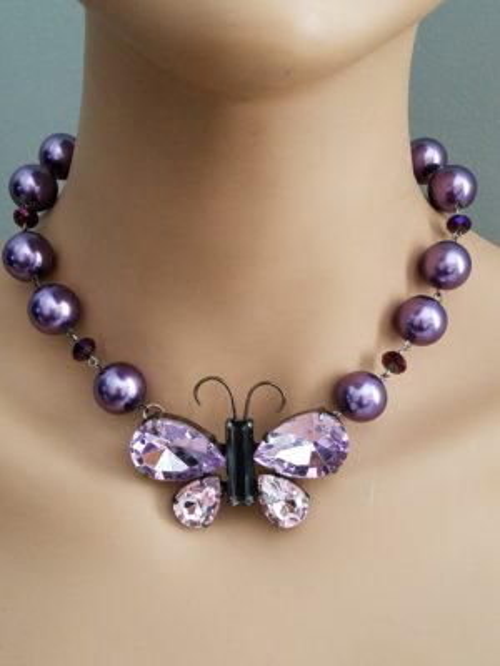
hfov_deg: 53.1
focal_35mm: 26
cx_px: 250
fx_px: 501
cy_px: 333
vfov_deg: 67.3
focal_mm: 4.2
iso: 200
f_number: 1.7
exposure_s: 1/10
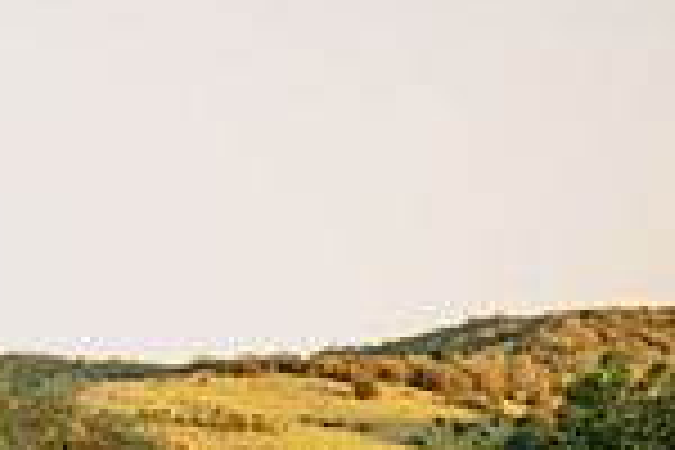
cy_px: 342
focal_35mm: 193
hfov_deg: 10.4
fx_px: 3618
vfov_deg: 7.1
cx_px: -279
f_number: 1.8
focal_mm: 50
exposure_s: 1/640
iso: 125
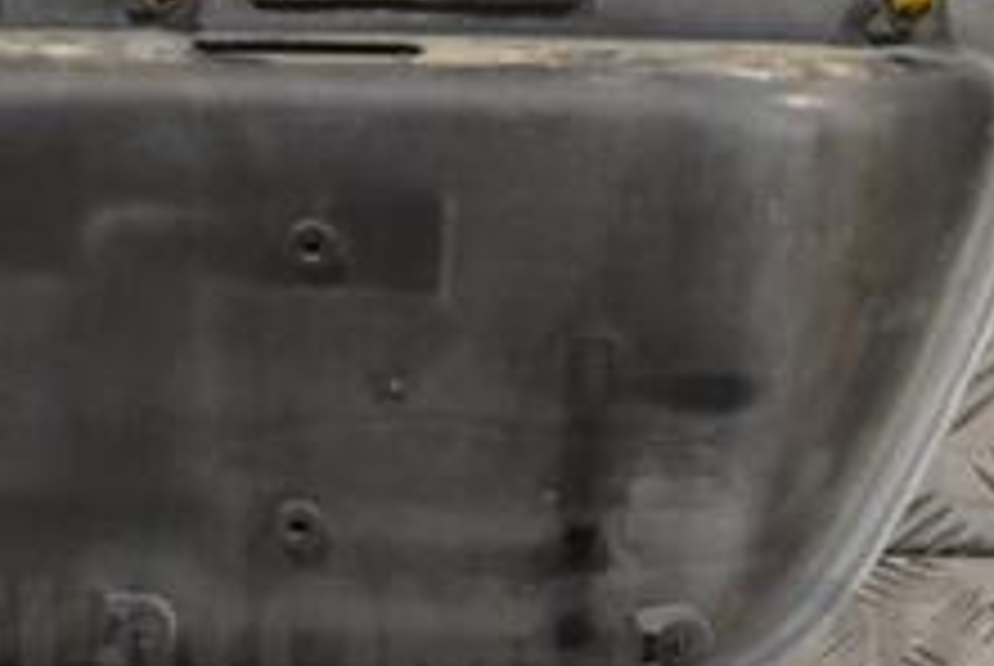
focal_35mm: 122
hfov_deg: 16.2
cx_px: -166
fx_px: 3373
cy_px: 45
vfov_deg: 11.2
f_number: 8
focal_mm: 30
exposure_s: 1/250
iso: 3200
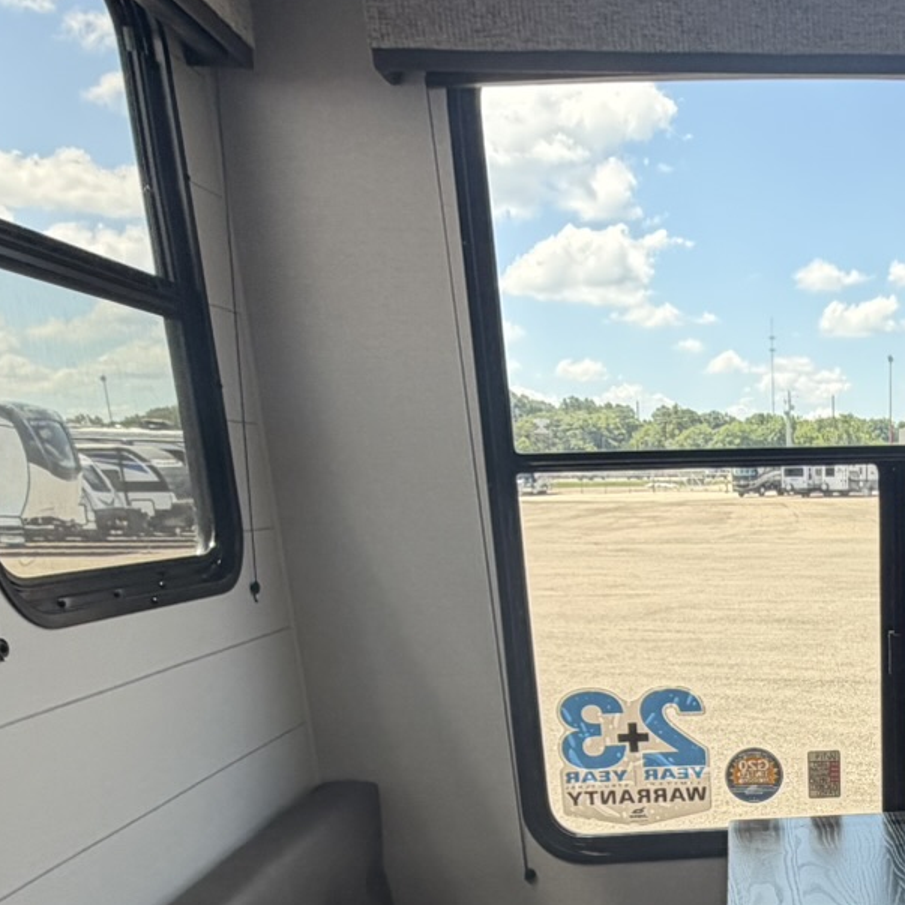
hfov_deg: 36.6
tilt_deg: -16.5
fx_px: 1242
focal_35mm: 42
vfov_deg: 37.2
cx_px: 870
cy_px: 830
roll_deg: -0.5
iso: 50
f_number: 2.2
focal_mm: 2.22
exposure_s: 1/121
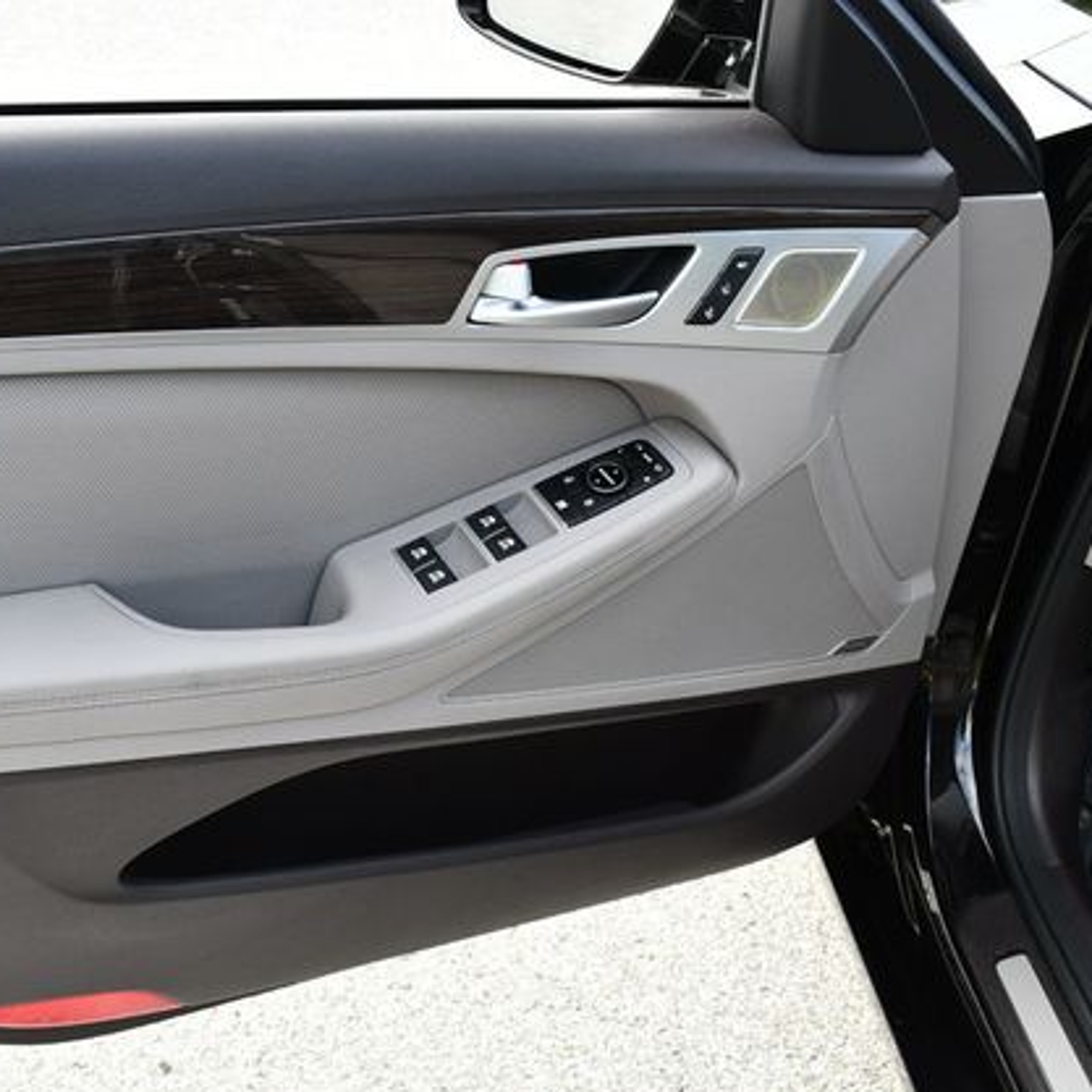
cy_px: 558
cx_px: 346
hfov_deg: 35.6
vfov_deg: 36.1
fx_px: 1677
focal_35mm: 47
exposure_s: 1/250
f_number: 5.6
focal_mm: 18
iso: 400
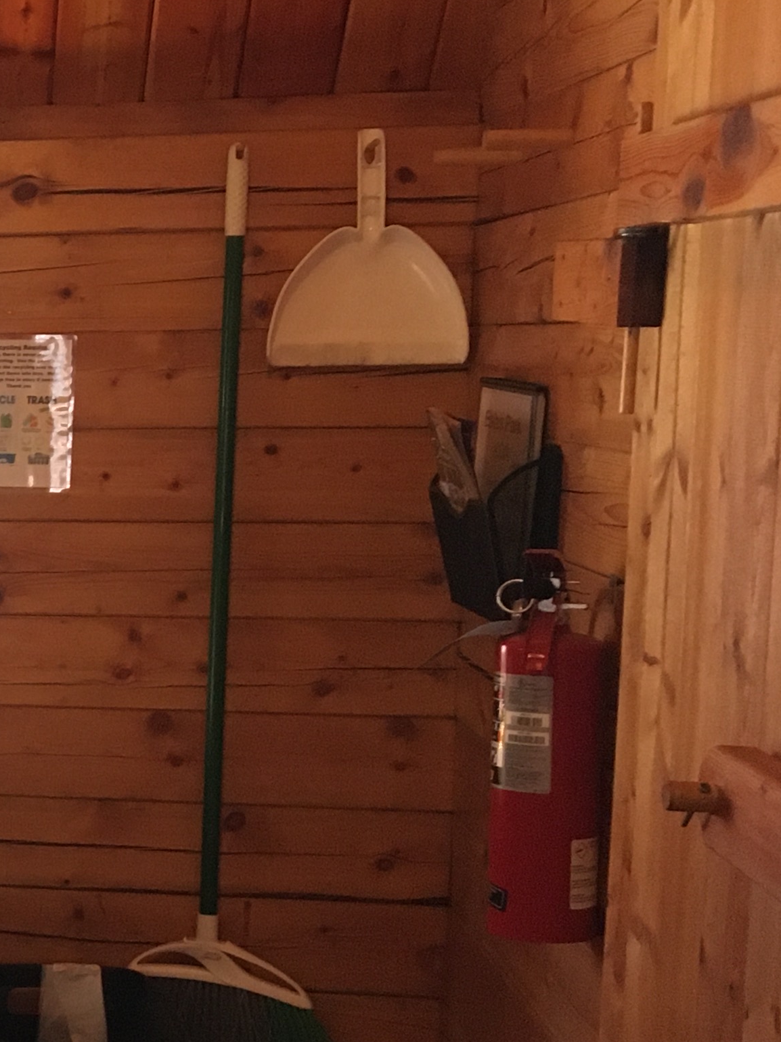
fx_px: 2287
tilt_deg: -6.1
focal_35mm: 76
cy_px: 638
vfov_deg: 25.6
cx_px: -535
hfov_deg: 16.8
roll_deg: +2.3
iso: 200
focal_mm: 4.15
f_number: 2.2
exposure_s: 1/20
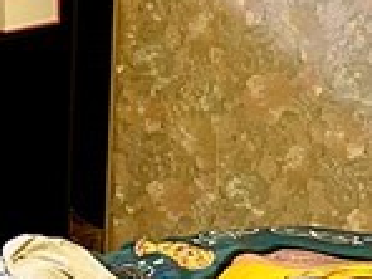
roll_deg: -2.6
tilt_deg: -6.9
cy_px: 90
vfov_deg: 8.2
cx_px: 349
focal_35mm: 180
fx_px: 1934
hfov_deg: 10.9
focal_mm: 5.7
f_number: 1.5
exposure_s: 1/40
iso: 500
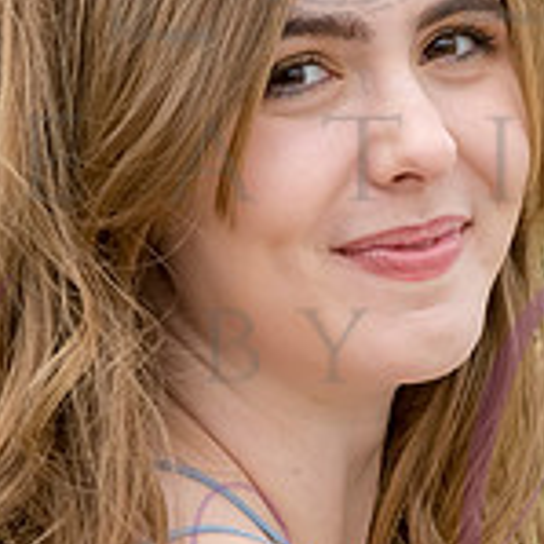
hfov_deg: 3.9
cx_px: 354
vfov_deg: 3.9
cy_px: 338
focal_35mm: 446
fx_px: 7930
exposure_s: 1/320
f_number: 7.1
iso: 800
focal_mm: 135
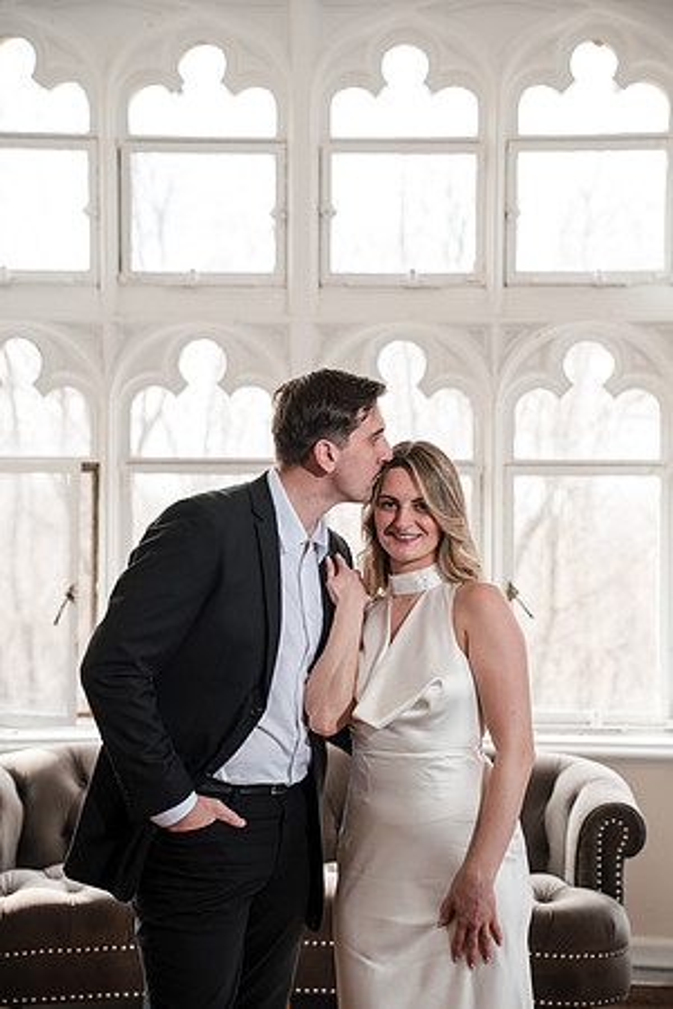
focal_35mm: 76
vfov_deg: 26.7
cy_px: 504
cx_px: 336
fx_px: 2131
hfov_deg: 17.9
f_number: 4
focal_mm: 76
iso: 640
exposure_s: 1/250
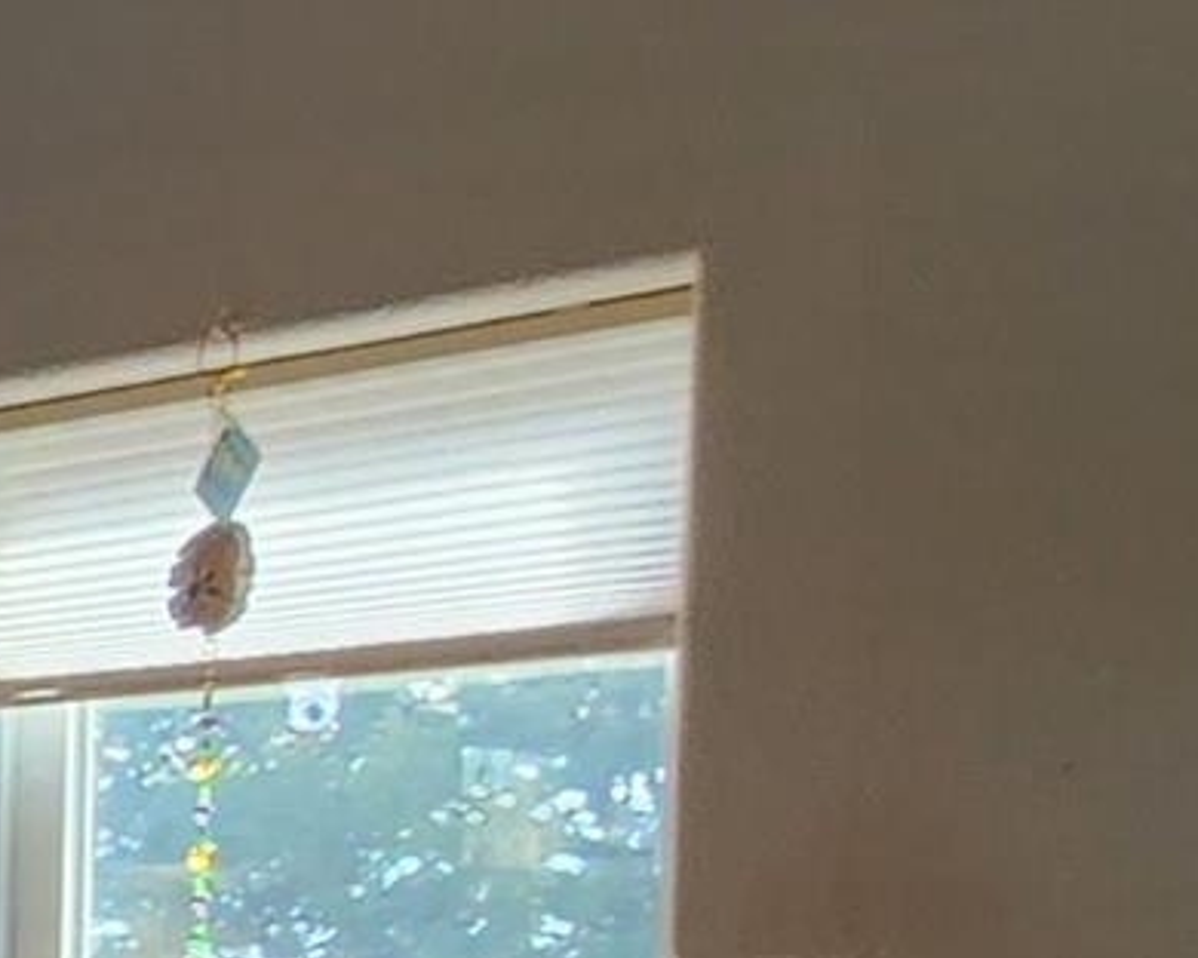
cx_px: -3195
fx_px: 3546
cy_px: 1471
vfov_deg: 14.3
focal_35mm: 100
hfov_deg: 9.1
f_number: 2.2
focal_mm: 2.2
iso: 64
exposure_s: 1/60
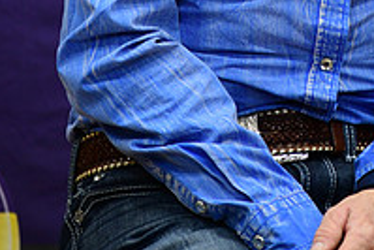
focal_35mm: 320
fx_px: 3327
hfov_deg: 6.4
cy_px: -282
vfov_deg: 4.2
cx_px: 356
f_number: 4.2
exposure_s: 1/250
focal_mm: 110
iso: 2500
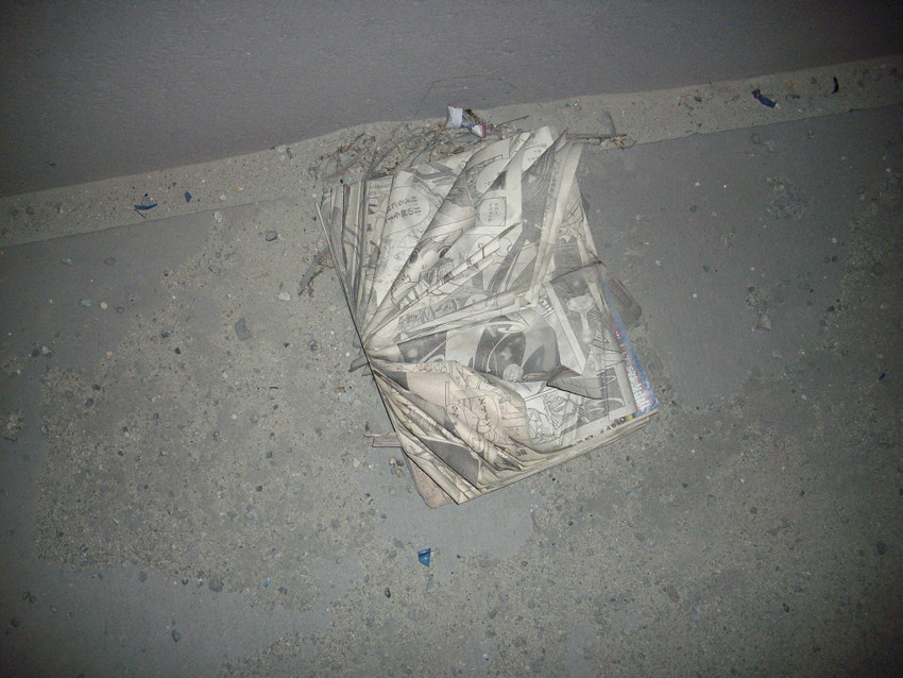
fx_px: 965
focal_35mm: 37
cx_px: 452
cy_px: 339
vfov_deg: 38.7
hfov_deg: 50.1
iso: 160
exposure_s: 1/50
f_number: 2.8
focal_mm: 6.2
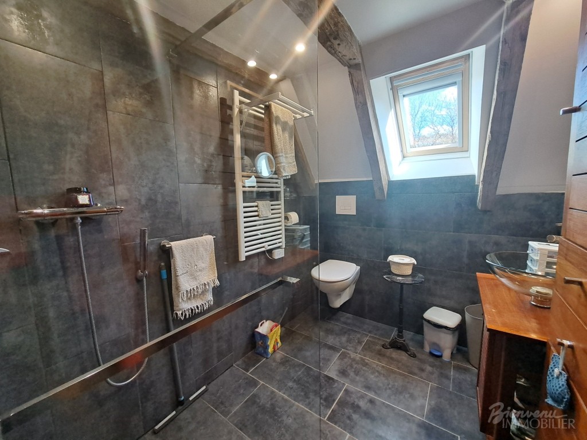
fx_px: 220
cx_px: 294
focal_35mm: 13
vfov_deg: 89.9
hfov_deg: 106.2
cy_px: 220
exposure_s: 1/50
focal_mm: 1.74
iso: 80
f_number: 2.2
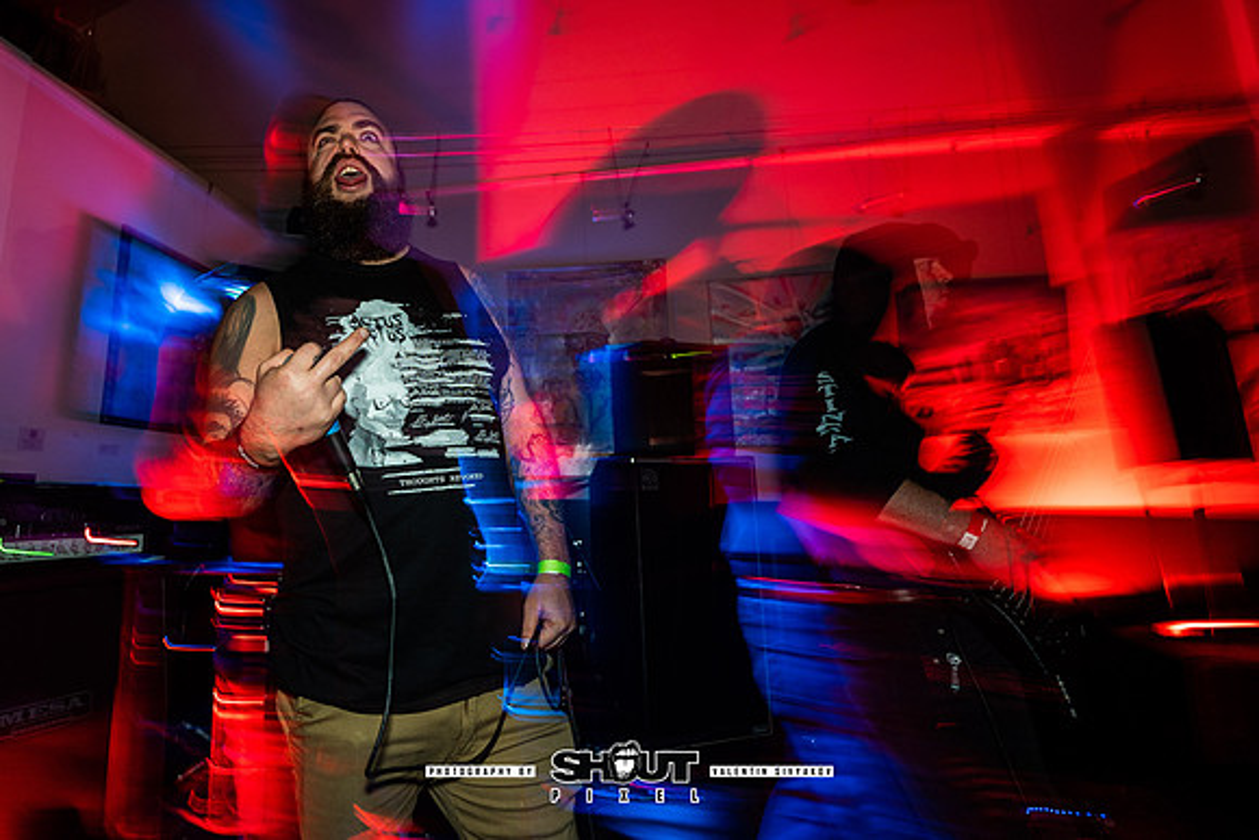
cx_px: 465
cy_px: 341
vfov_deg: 67.3
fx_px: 625
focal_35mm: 18
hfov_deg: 88.5
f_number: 2.8
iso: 160
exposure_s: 1/8
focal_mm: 14
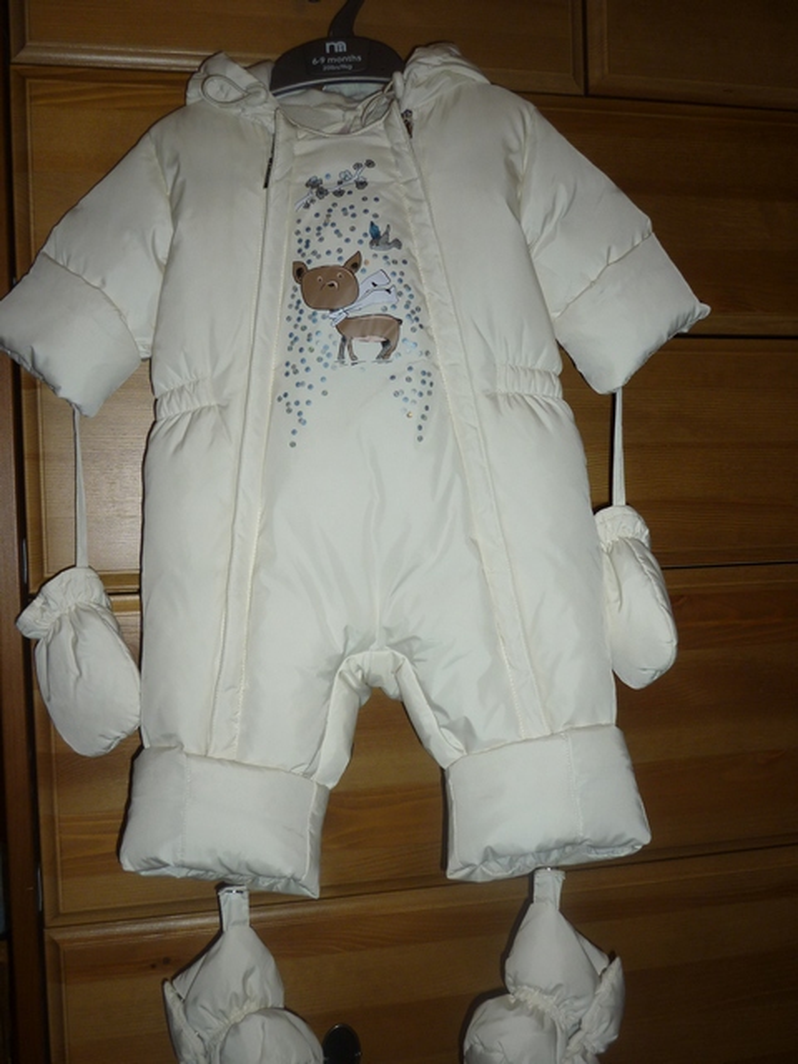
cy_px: 532
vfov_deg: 55.4
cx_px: 399
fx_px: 1014
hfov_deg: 42.9
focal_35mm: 33
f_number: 2.8
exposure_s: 1/30
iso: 100
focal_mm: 5.5
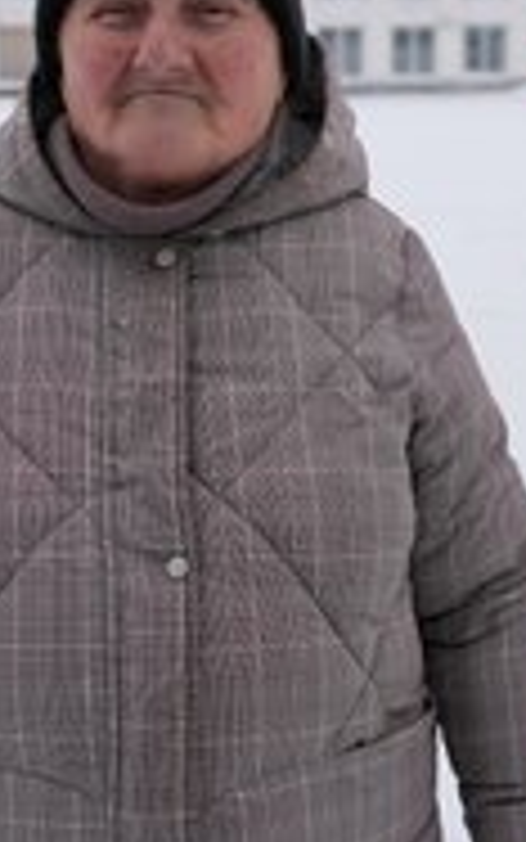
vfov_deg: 27.8
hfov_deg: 17.6
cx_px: 270
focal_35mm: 74
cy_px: 349
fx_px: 1696
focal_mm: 34
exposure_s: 1/250
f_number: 4
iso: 100
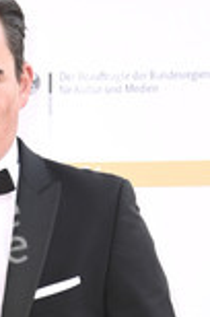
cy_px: 354
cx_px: -19
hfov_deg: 5.2
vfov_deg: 7.9
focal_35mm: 260
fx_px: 2285
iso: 500
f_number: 6.3
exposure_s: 1/250
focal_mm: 100
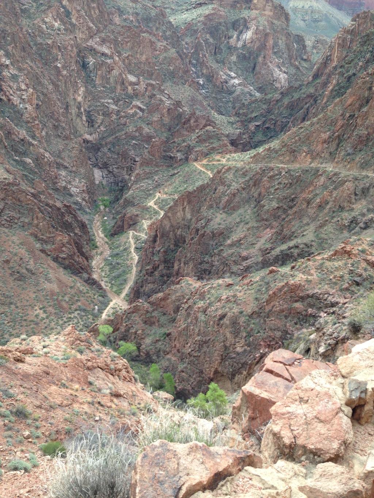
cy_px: 249
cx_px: 187
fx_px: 475
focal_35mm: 33
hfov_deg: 43.0
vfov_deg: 55.3
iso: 50
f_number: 2.4
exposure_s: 1/174
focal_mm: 4.12
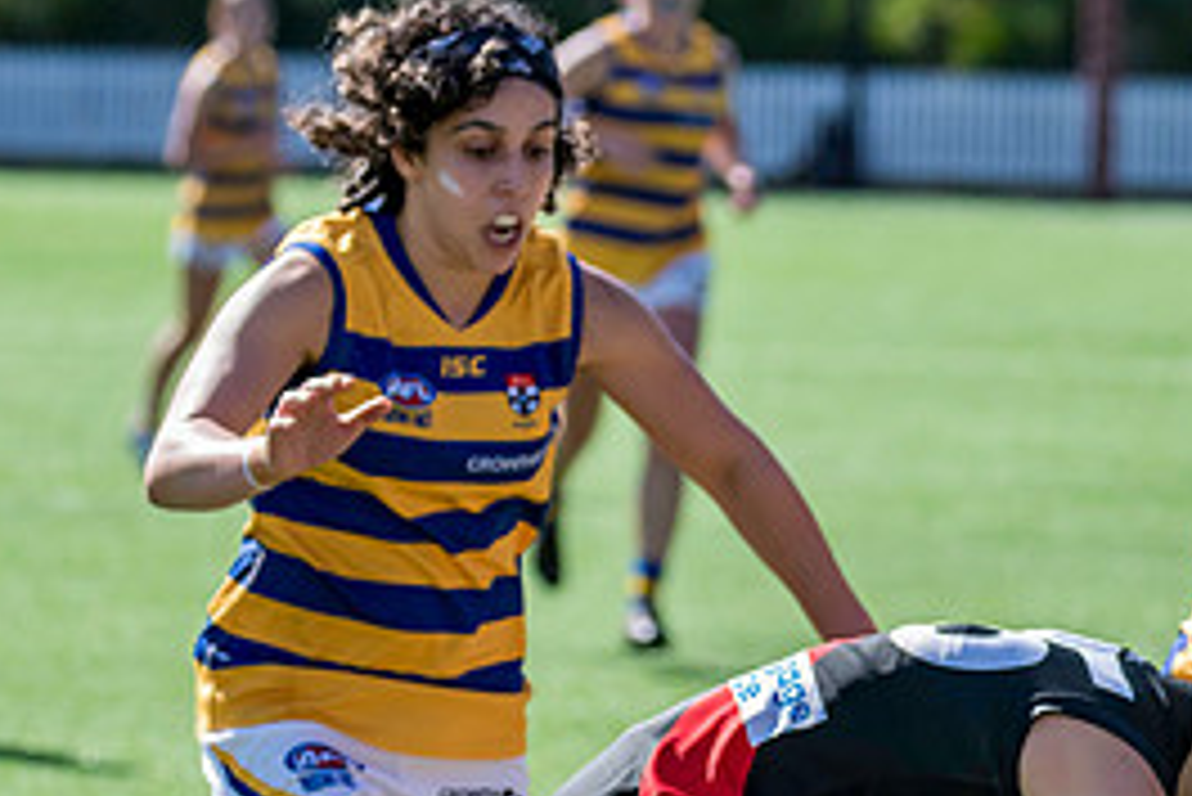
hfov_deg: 5.3
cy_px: 748
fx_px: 12920
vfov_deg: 3.5
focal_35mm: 390
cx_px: 973
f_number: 5
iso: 800
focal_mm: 170
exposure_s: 1/2000
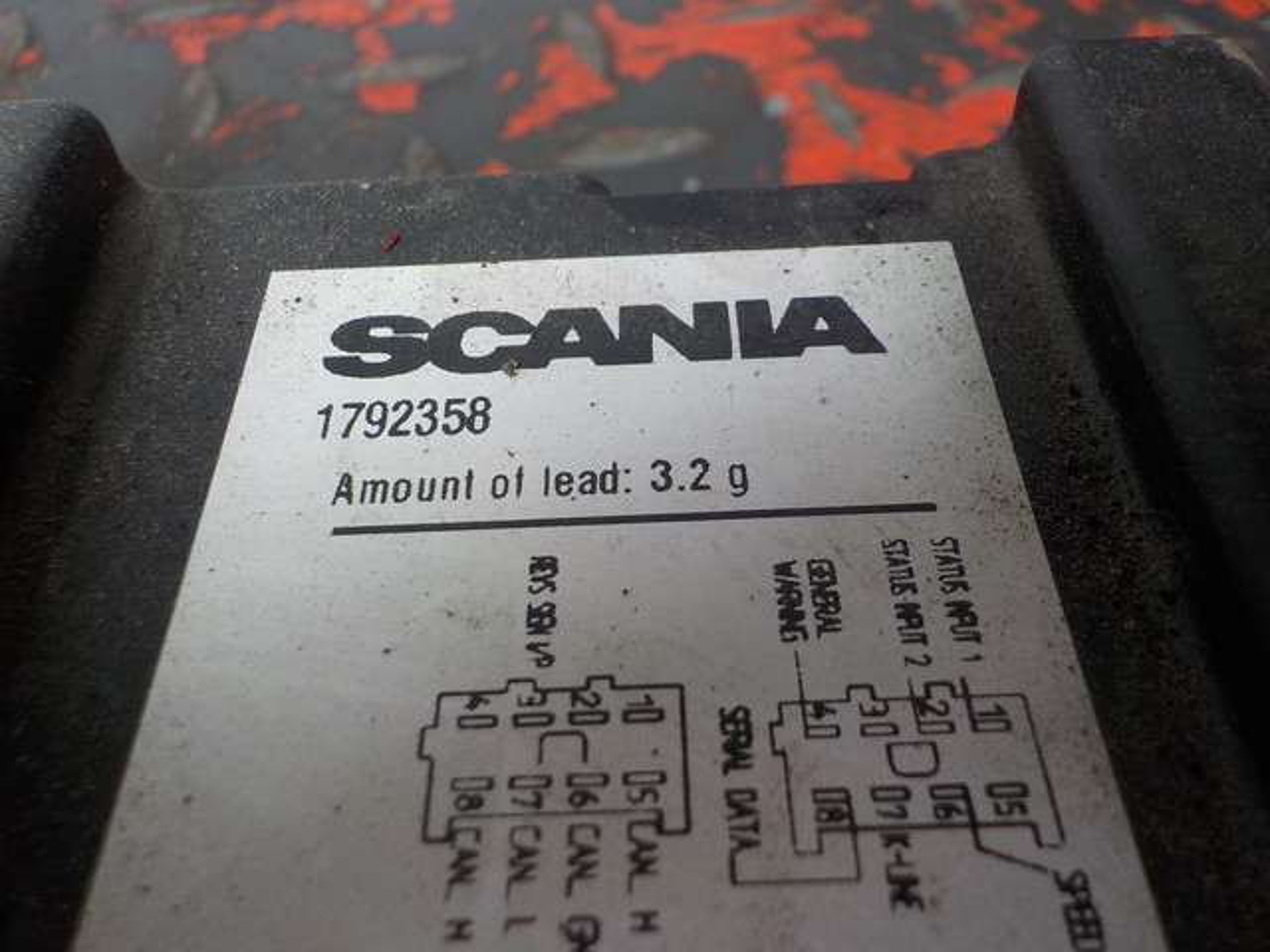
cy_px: 476
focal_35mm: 30
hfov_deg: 60.0
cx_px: 635
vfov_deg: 46.8
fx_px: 1101
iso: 125
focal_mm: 4.1
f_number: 3.3
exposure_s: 1/50
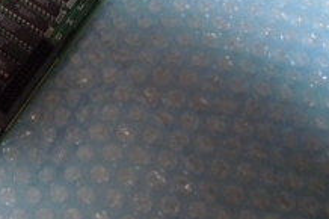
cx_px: -109
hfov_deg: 21.3
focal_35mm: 86
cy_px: -104
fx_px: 785
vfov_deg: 14.8
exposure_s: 1/6
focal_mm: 5.4
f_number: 3.5
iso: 400
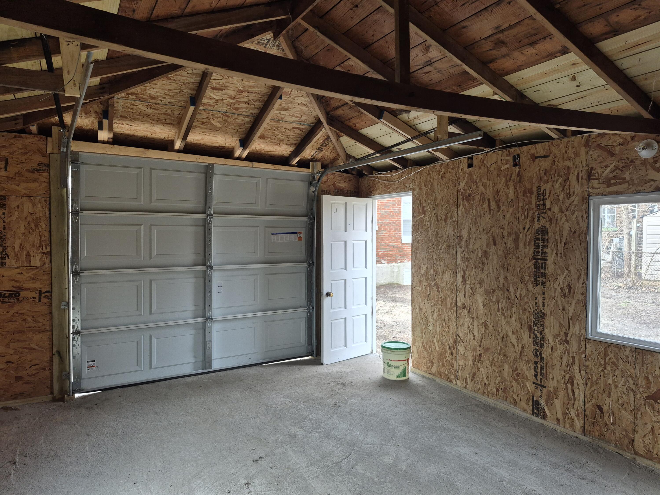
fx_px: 439
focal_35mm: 23
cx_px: 330
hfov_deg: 73.9
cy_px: 248
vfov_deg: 58.9
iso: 80
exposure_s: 1/180
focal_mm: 5.4
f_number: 1.8
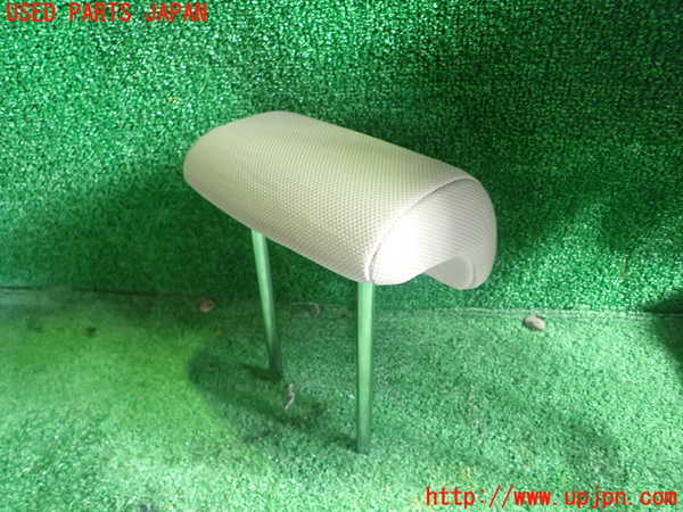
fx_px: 493
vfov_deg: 54.9
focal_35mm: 25
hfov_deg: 69.4
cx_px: 342
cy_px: 256
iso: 400
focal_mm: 4.5
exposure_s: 1/30
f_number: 2
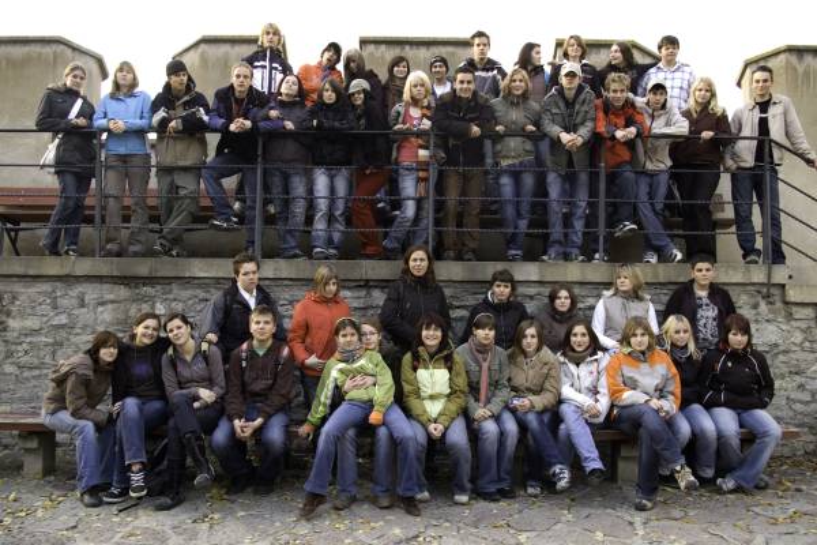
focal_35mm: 32
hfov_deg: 59.5
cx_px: 408
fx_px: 715
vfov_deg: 41.7
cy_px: 272
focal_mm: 21
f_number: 7.1
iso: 200
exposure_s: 1/8
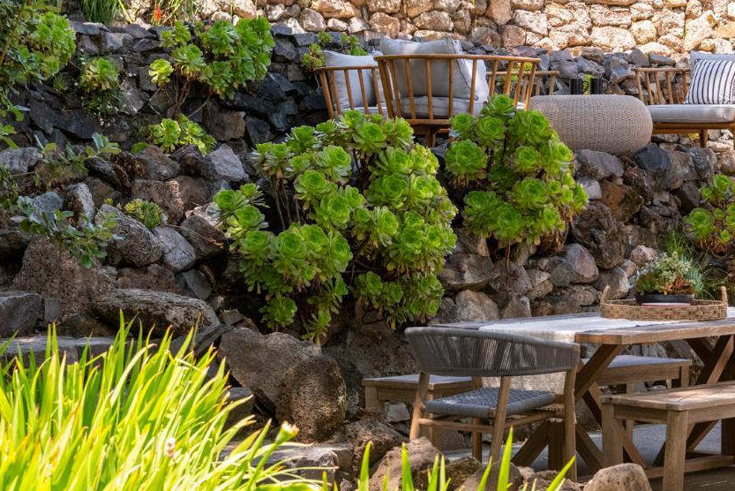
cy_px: 167
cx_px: 552
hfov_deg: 16.2
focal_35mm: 126
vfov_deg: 10.9
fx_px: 2573
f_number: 9
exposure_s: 1/250
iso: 640
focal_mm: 70
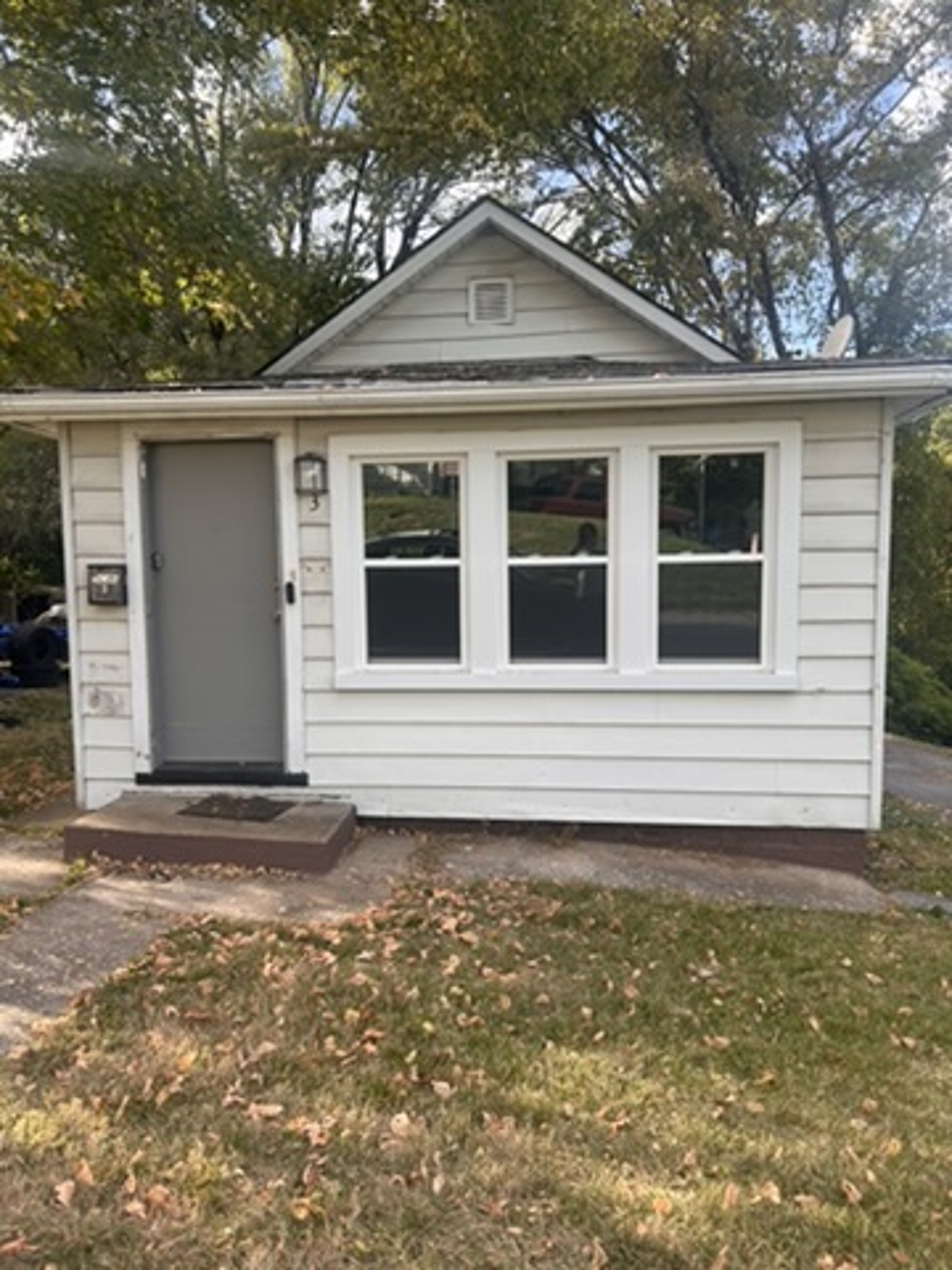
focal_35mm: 26
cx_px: 476
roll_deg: -0.6
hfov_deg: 53.1
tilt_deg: -6.8
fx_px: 953
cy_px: 635
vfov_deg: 67.3
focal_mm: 5.7
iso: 50
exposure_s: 1/758
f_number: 1.5
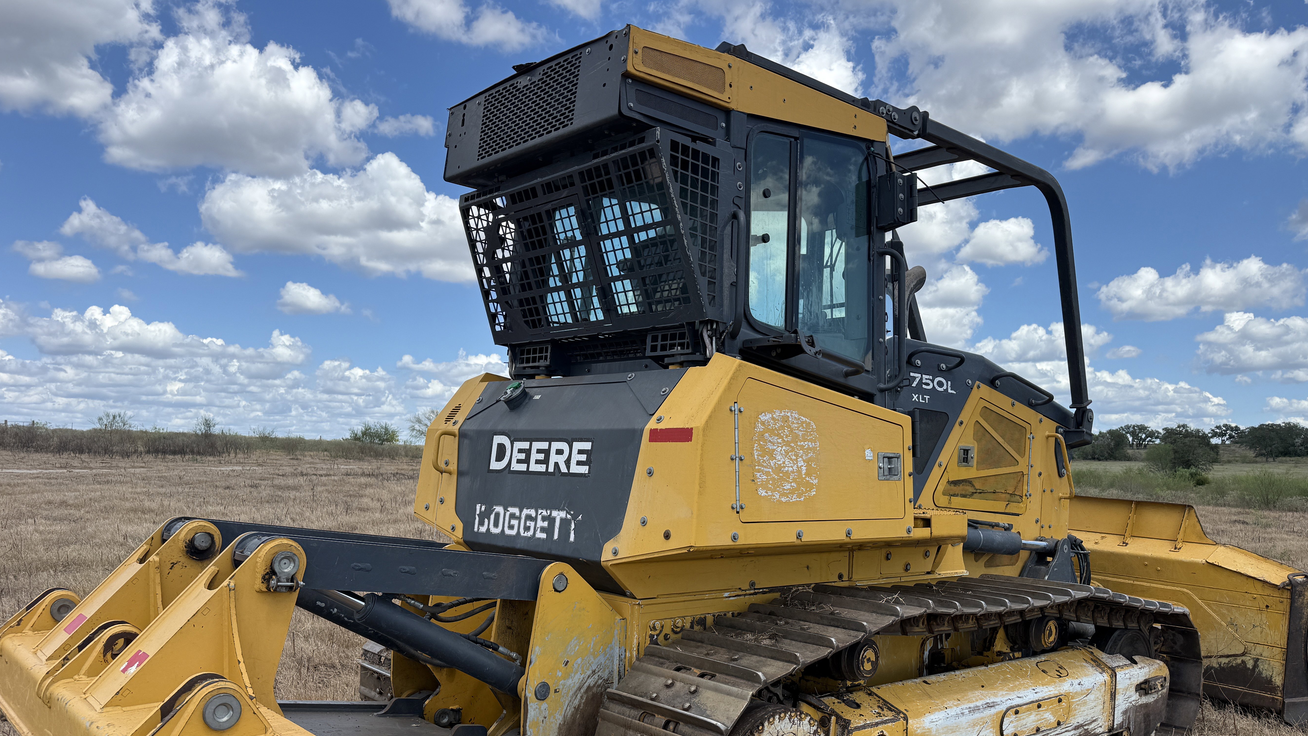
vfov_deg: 40.8
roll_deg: -1.2
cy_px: 509
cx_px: 659
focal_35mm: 28
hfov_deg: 67.9
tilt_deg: -1.4
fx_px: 971
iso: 80
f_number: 1.78
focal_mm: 6.76
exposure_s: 1/3953
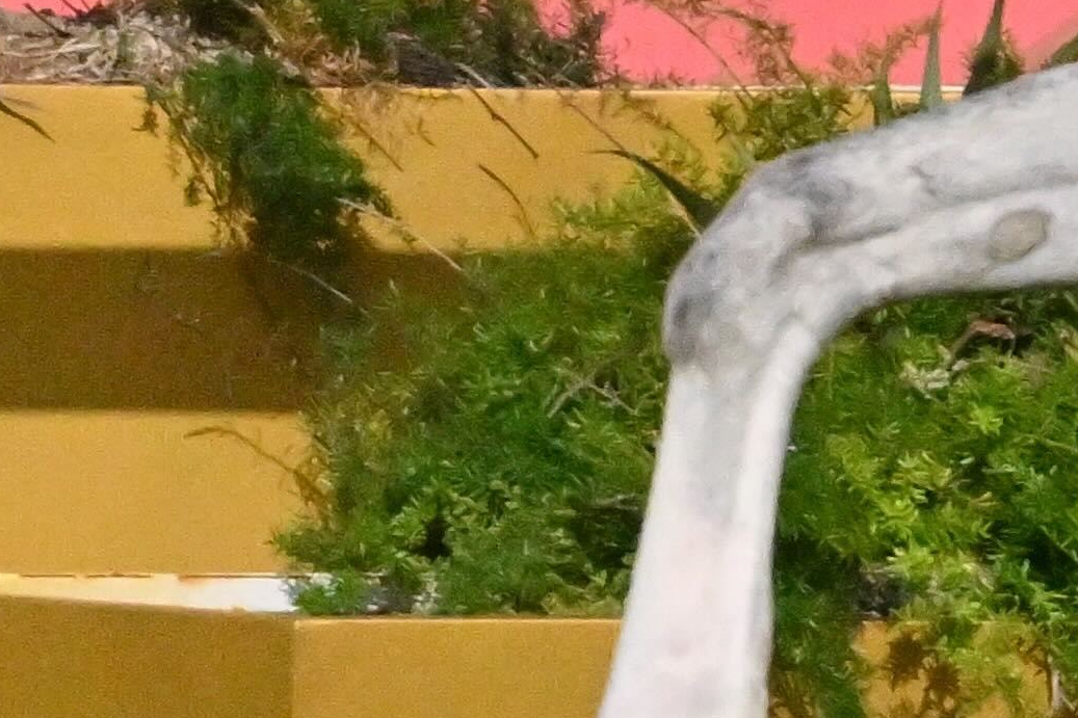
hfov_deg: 2.2
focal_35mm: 916
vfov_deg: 1.5
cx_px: 1402
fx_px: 27423
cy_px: -841
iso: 2500
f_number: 9
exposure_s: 1/32000
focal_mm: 115
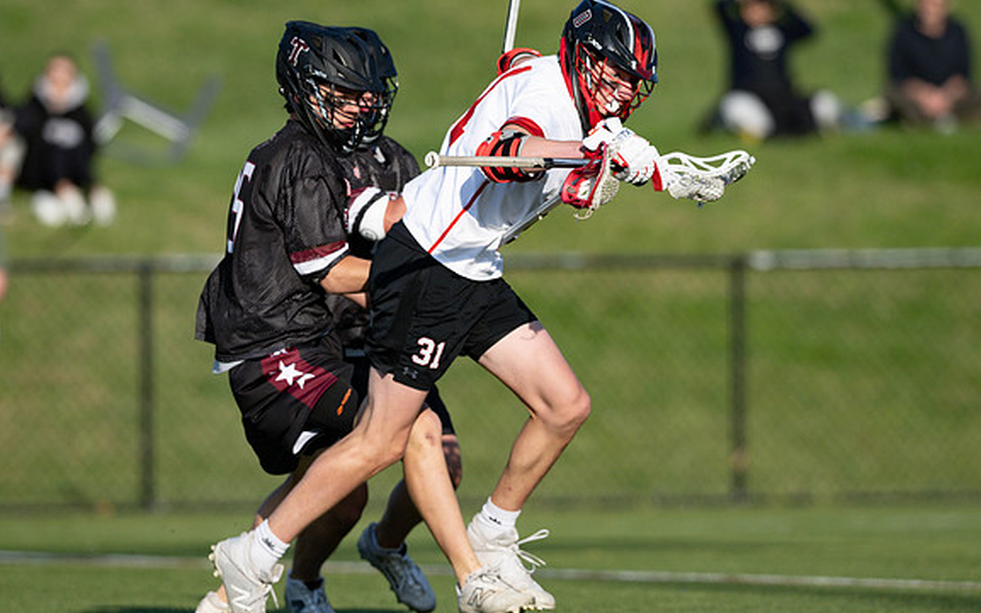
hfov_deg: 3.9
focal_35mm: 541
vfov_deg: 2.4
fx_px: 14468
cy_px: 263
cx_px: 444
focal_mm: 400
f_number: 4
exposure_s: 1/4000
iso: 320
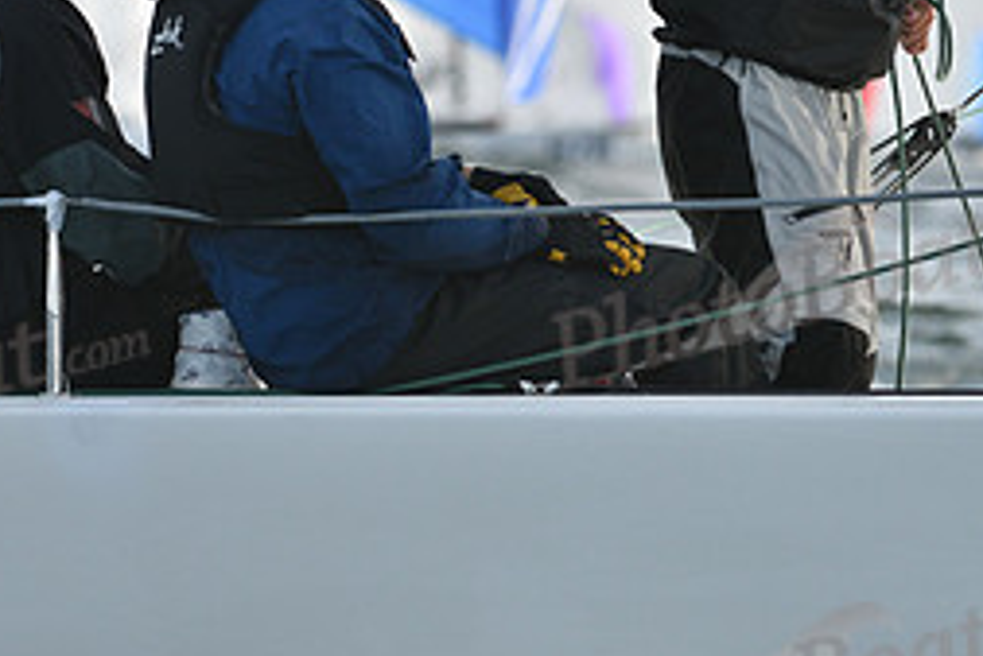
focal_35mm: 459
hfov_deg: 4.5
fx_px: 12540
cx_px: 354
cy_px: 142
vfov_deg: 3.0
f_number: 4.5
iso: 320
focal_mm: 200
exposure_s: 1/1600
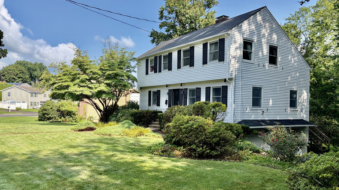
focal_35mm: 31
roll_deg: -0.4
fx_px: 279
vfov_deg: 37.8
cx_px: 184
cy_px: 101
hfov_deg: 62.5
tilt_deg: +0.6
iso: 50
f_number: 1.6
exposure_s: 1/2012
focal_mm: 5.96
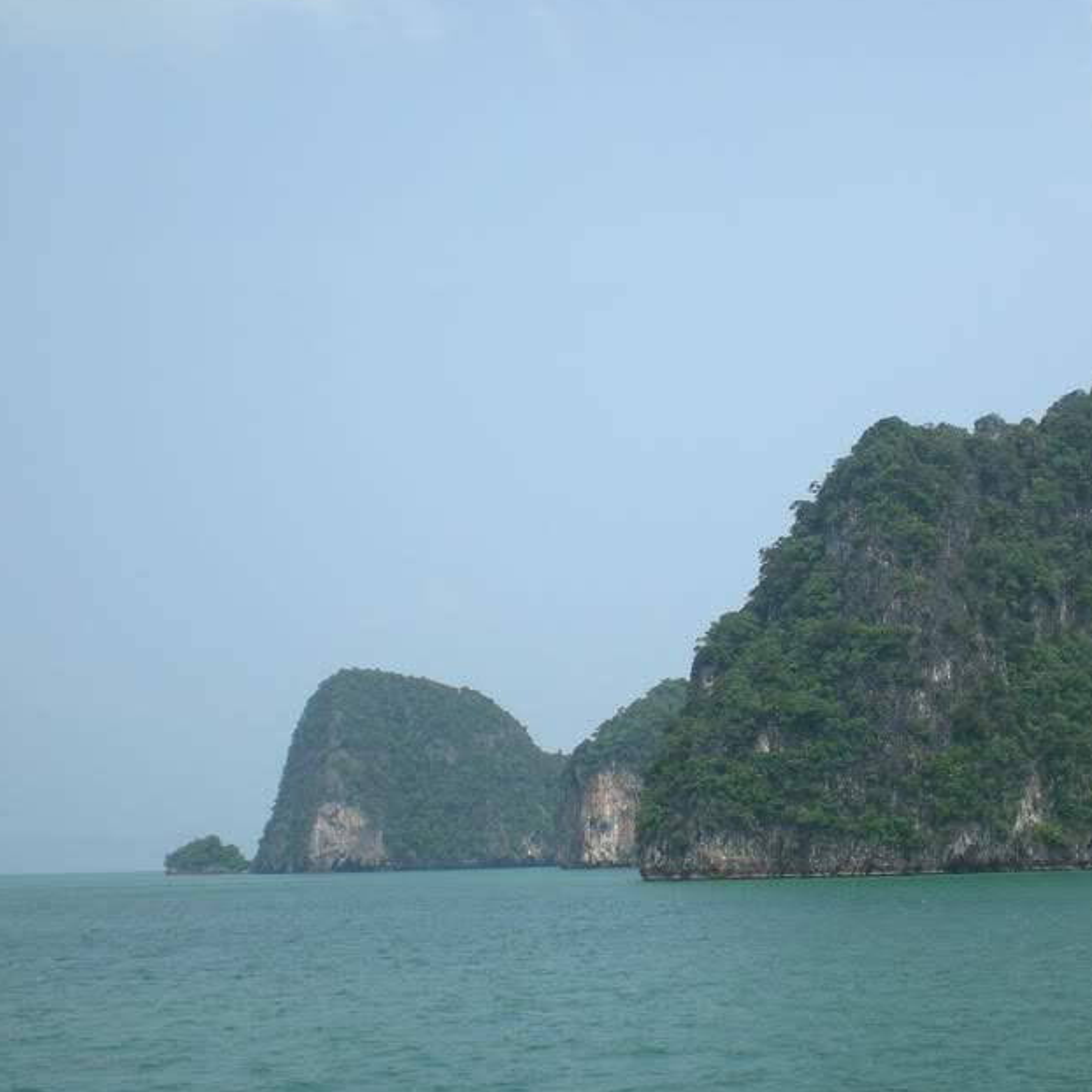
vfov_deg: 26.9
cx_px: 753
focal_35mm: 64
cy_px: 550
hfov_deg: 26.7
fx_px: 2284
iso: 50
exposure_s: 1/390
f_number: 4.9
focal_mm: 7.4
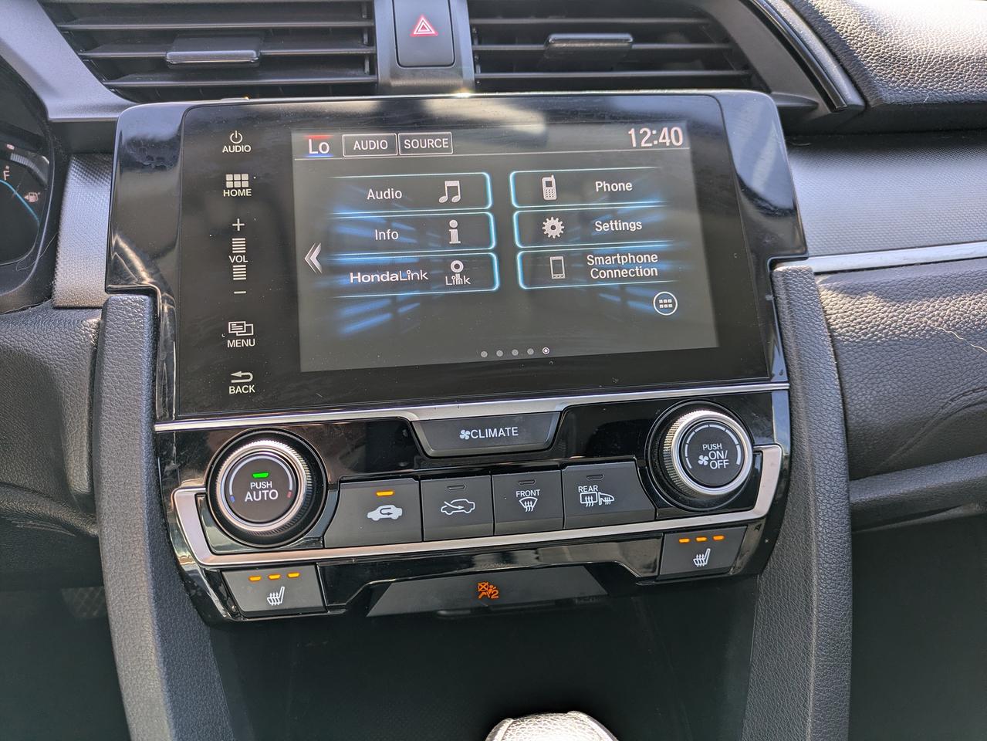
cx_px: 494
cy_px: 370
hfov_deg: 69.4
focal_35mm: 25
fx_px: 713
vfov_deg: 54.9
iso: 39
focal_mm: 5.43
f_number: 1.89
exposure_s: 1/131
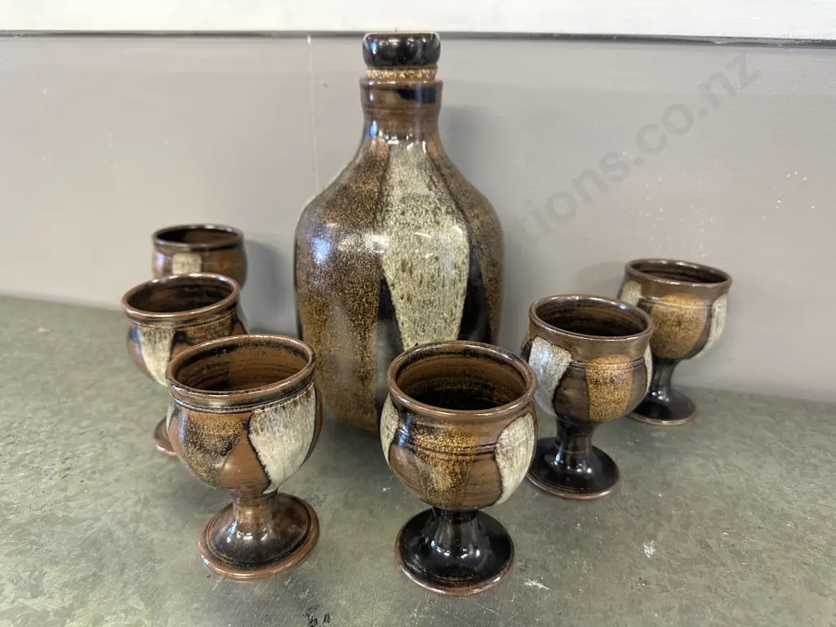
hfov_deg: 71.6
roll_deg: -1.7
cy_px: 314
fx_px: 580
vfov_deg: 56.8
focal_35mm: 24
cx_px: 418
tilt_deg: -23.1
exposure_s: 1/50
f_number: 1.78
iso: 250
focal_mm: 6.86
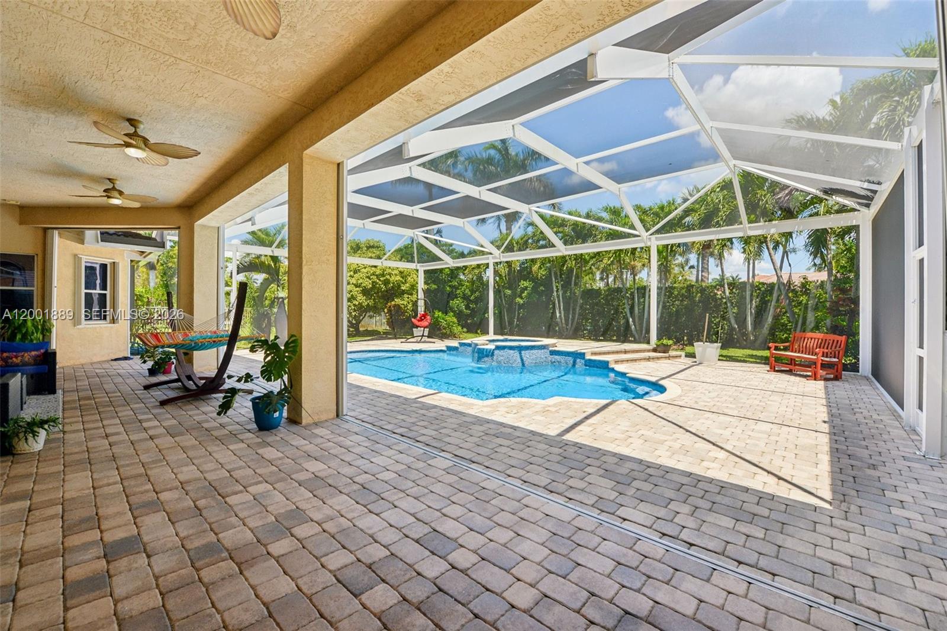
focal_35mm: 14
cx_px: 474
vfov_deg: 81.2
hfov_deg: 104.3
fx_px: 368
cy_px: 316
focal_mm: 14
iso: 200
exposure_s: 1/160
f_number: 9
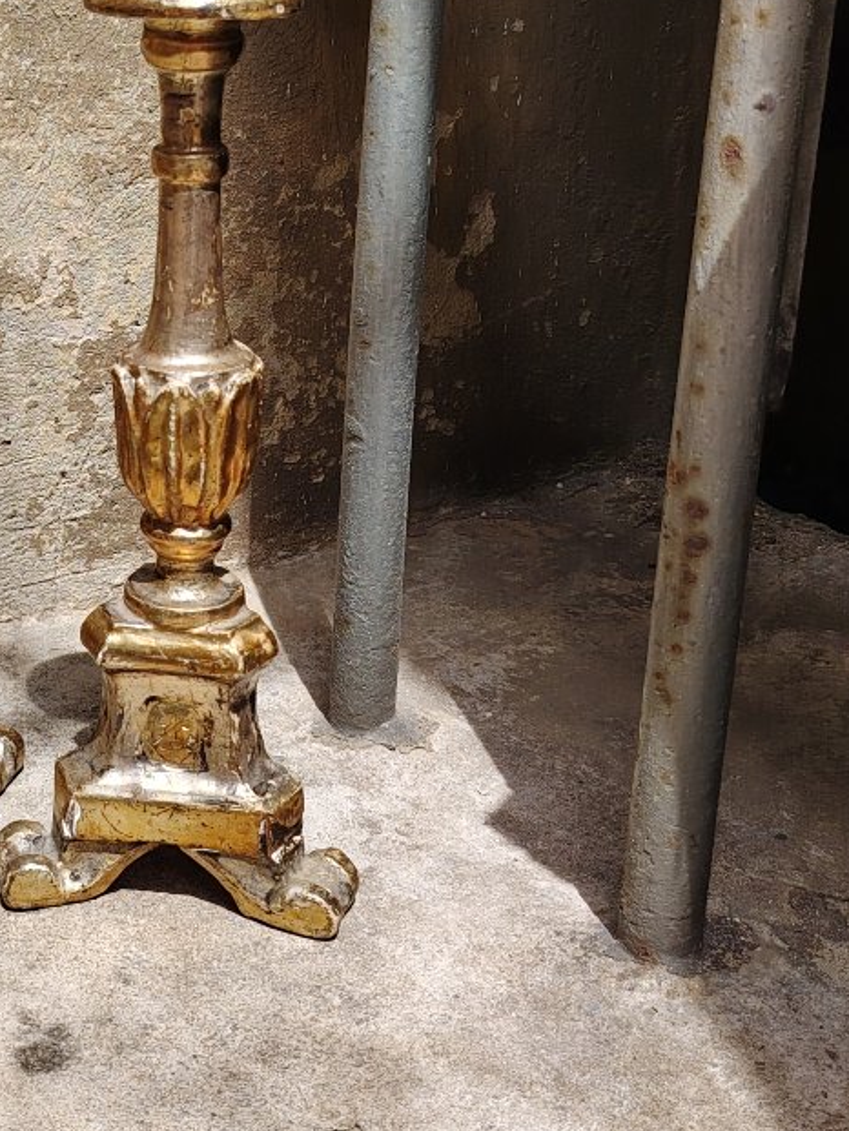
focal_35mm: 58
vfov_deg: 32.9
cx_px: 51
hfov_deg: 24.4
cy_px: 368
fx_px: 1896
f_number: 1.75
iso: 100
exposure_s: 1/387
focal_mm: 5.25
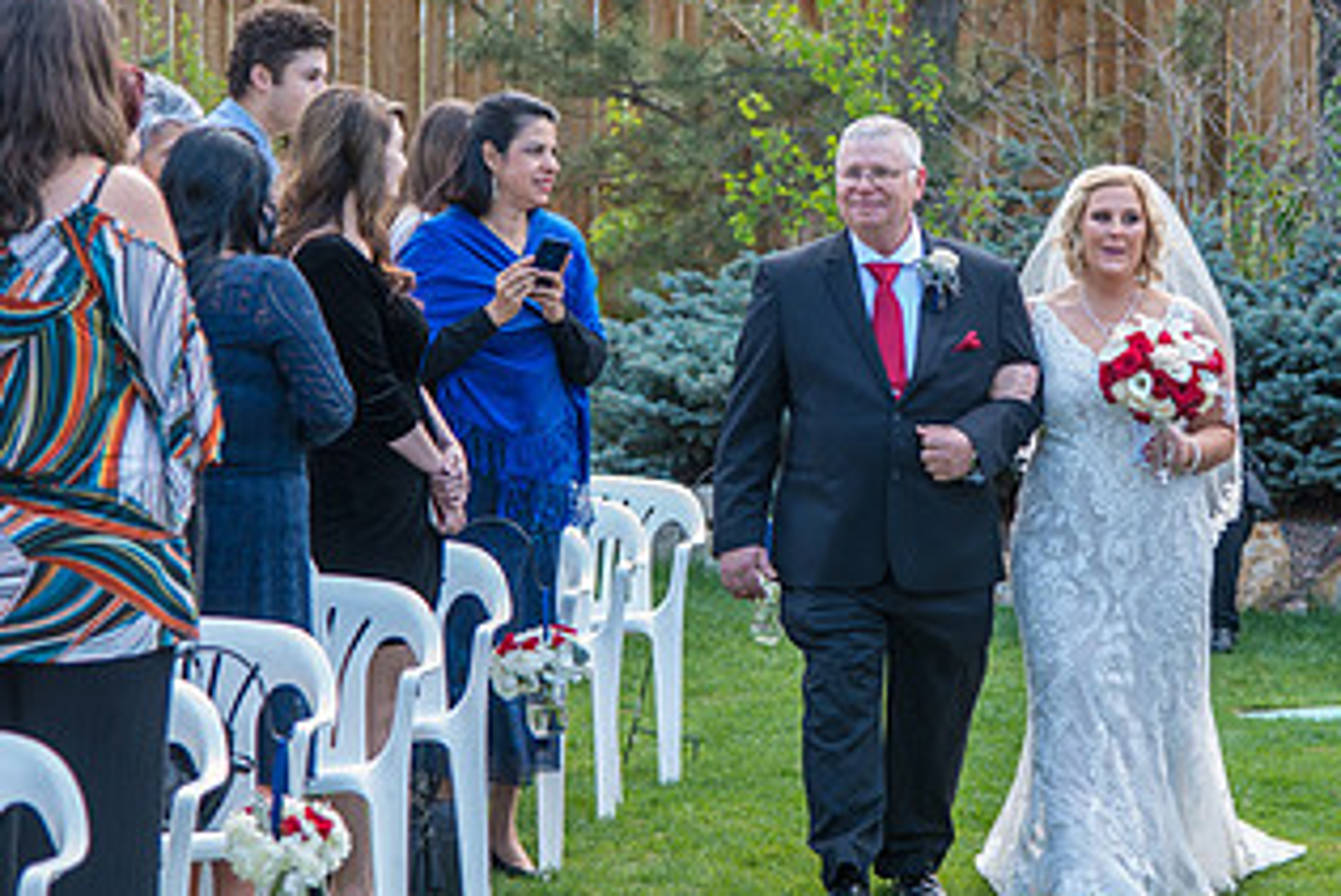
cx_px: 891
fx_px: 5813
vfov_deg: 8.8
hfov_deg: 13.1
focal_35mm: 156
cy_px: 452
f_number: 4.5
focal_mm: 85
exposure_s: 1/160
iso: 400
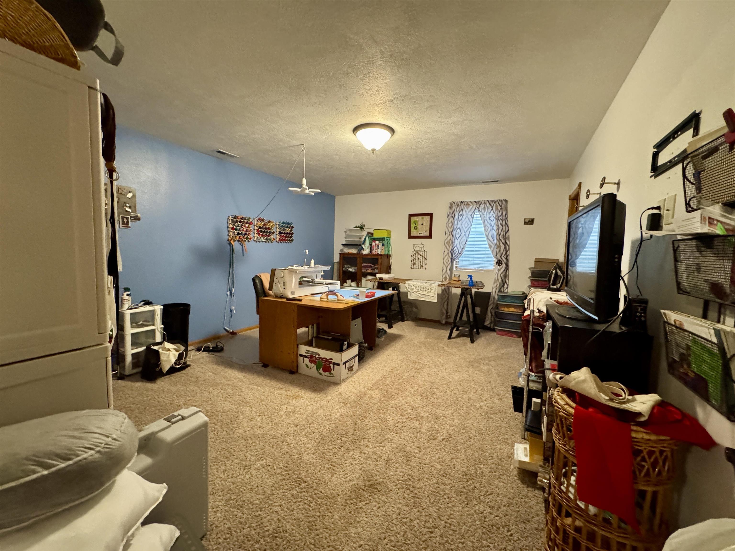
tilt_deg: -3.9
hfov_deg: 102.1
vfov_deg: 85.7
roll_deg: -2.0
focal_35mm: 14
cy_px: 276
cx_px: 368
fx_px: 297
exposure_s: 1/60
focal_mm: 2.22
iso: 1000
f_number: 2.2
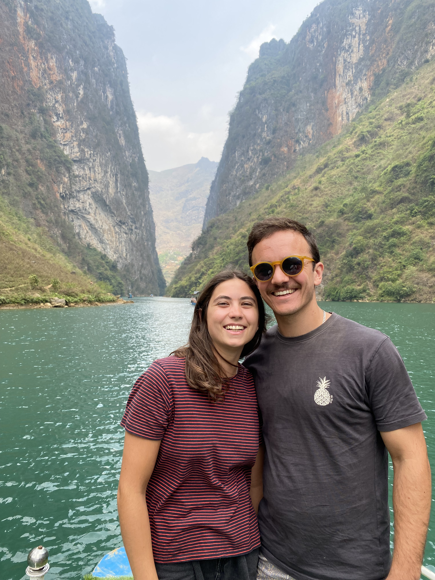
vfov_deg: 67.3
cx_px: 218
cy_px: 290
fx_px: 436
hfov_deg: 53.1
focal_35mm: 26
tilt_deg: +0.8
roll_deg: -1.5
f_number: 1.8
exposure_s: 1/568
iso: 32
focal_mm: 4.25
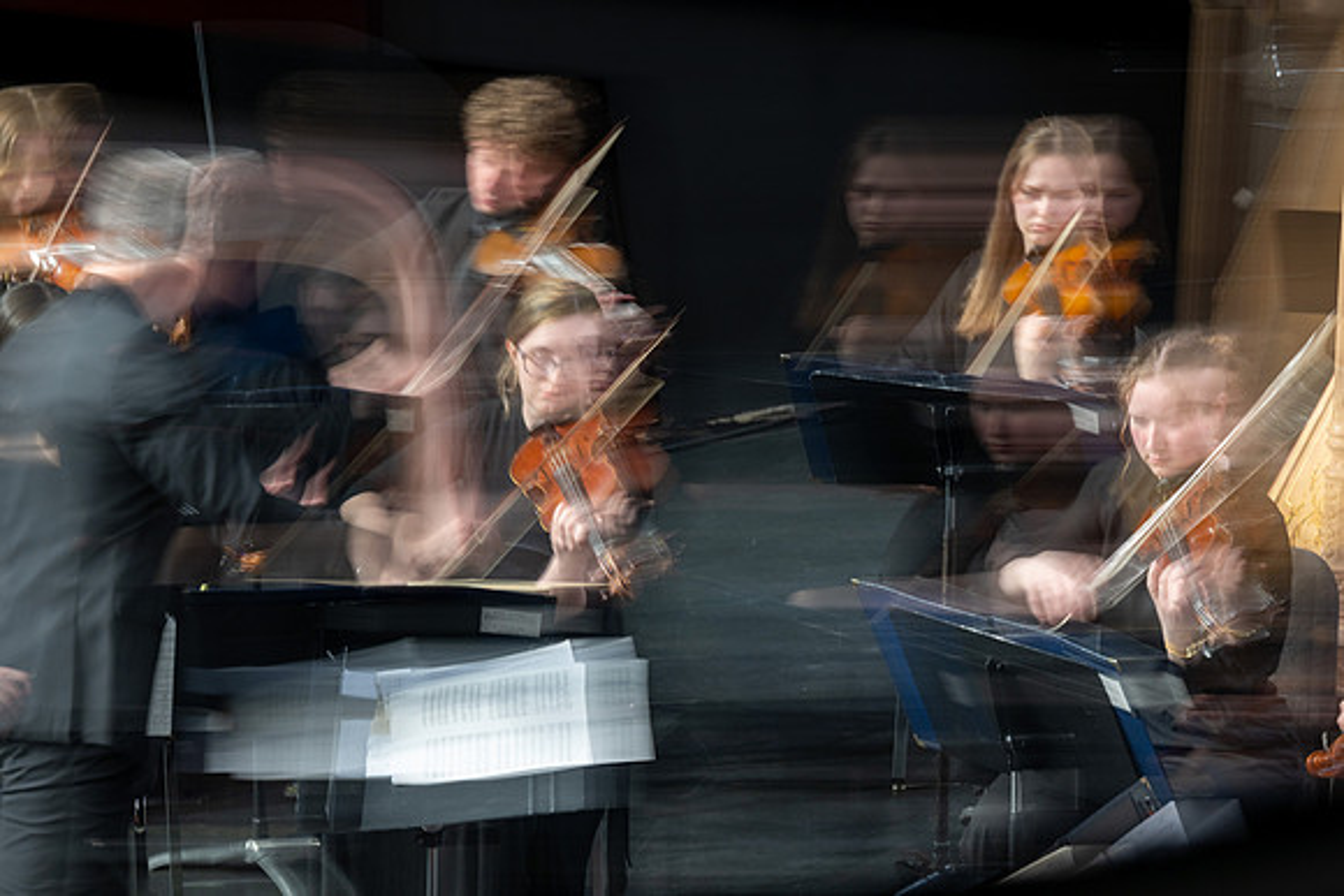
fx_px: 7468
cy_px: 448
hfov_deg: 10.3
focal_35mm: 200
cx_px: 672
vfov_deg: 6.9
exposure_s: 1/1.67
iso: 100
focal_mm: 200
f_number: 13
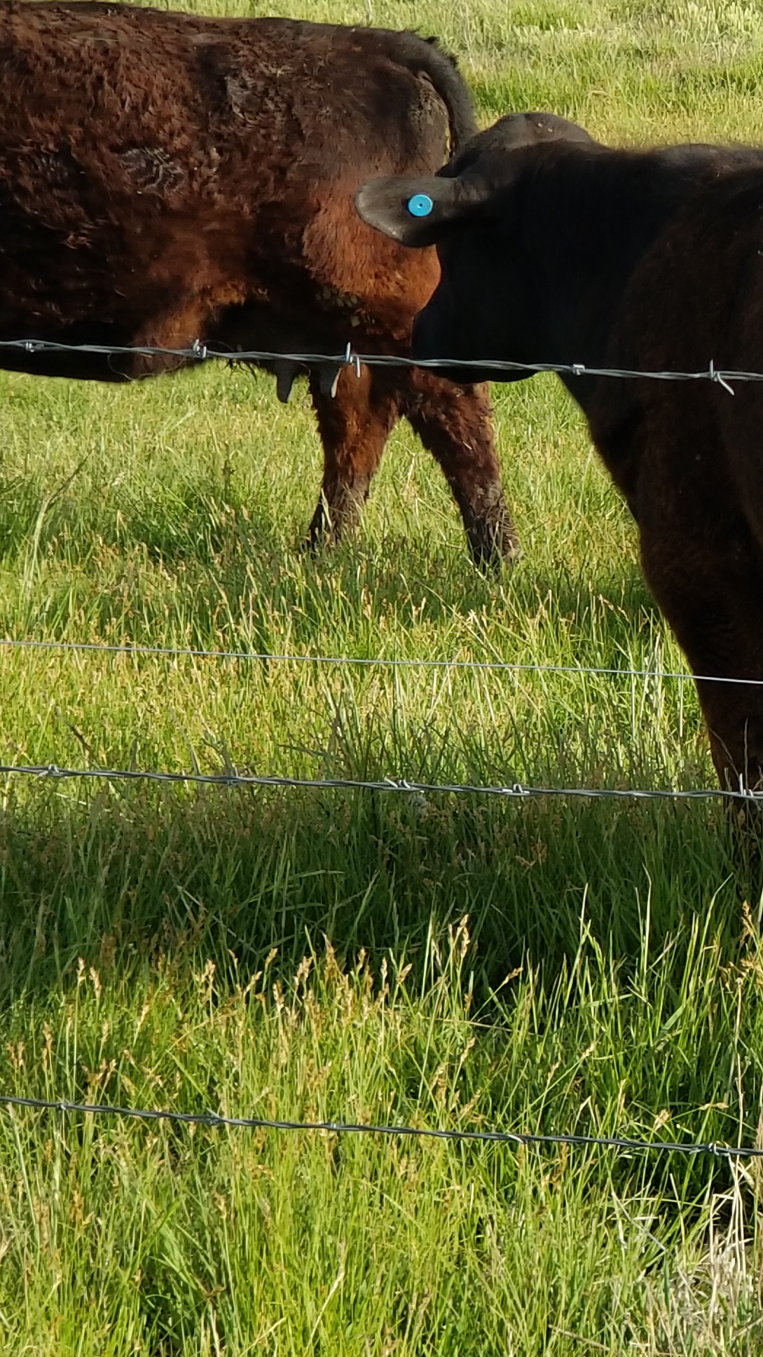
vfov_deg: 18.1
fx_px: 4244
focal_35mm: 118
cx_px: 1172
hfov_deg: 9.9
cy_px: 521
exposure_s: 1/437
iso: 25
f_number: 2.4
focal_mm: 6
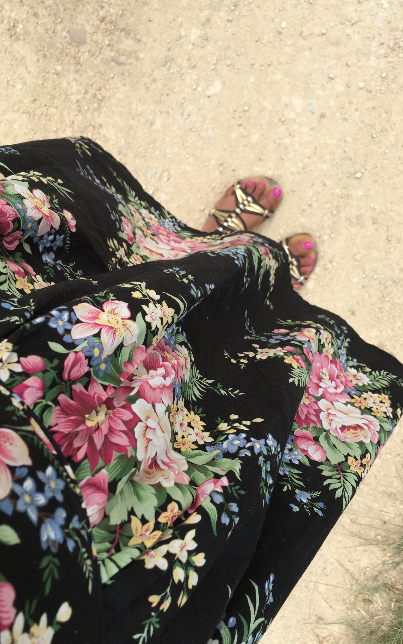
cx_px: 189
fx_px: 545
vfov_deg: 61.2
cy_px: 323
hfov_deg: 40.6
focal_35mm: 31
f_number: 2.2
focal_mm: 4.15
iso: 32
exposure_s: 1/842
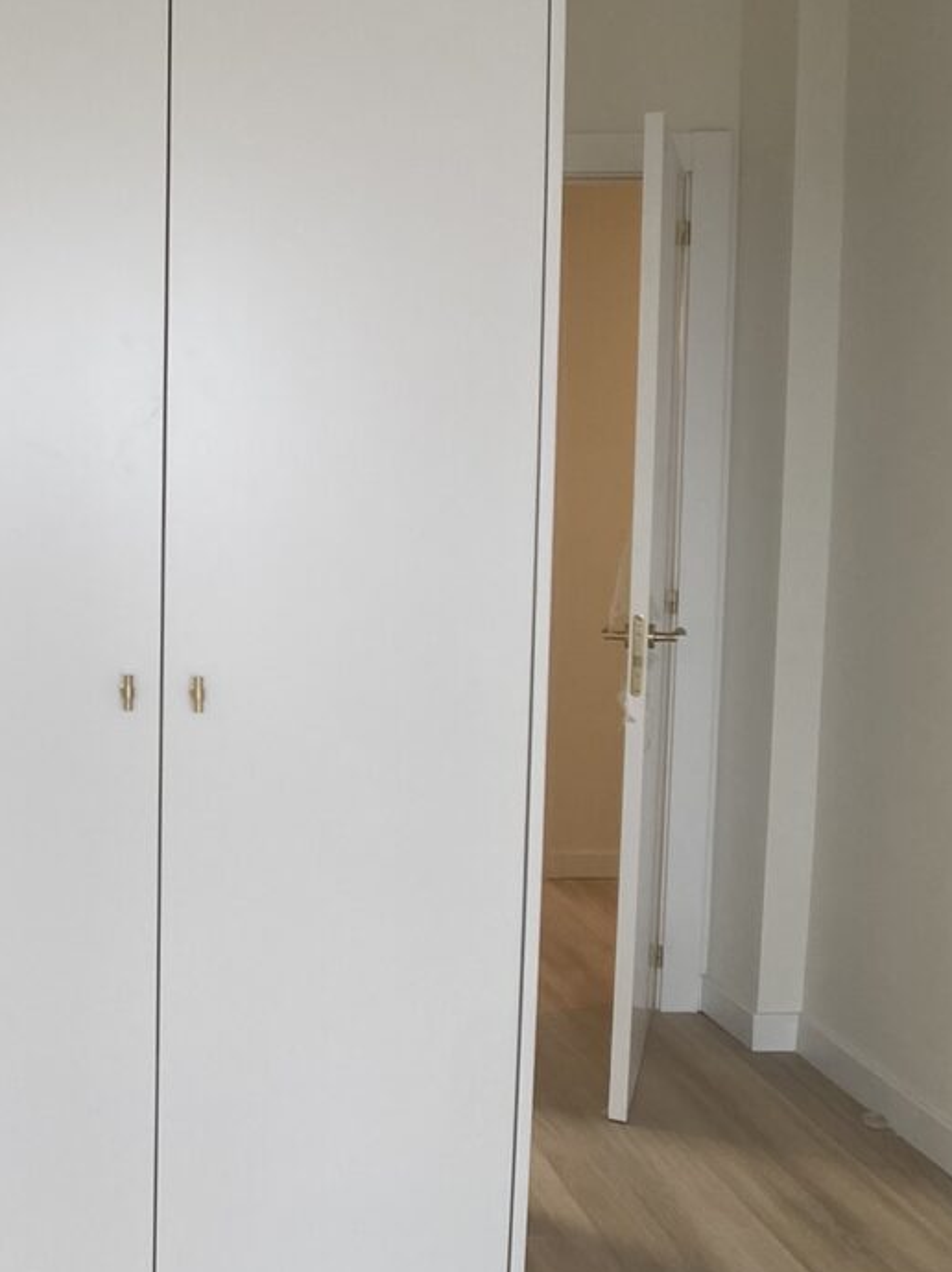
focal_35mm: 58
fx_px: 2129
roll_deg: -0.3
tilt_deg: -3.7
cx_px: -92
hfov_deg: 23.6
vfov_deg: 33.2
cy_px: 587
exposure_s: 1/121
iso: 100
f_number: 1.8
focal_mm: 4.25
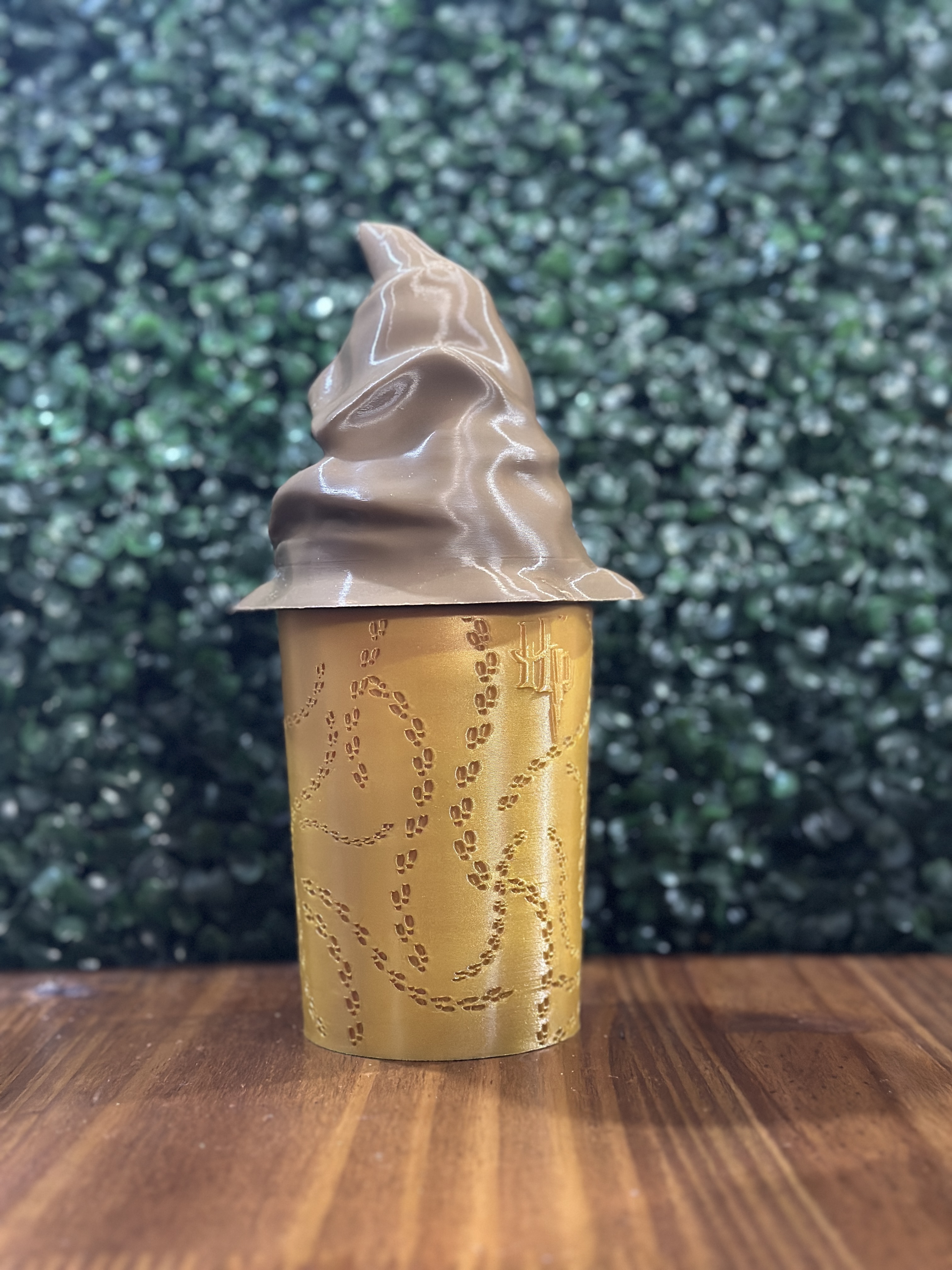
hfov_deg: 30.3
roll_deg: +0.3
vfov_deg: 39.7
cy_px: 635
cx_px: 476
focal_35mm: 48
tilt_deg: -0.1
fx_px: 1760
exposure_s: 1/33
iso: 640
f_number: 1.78
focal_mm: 6.86
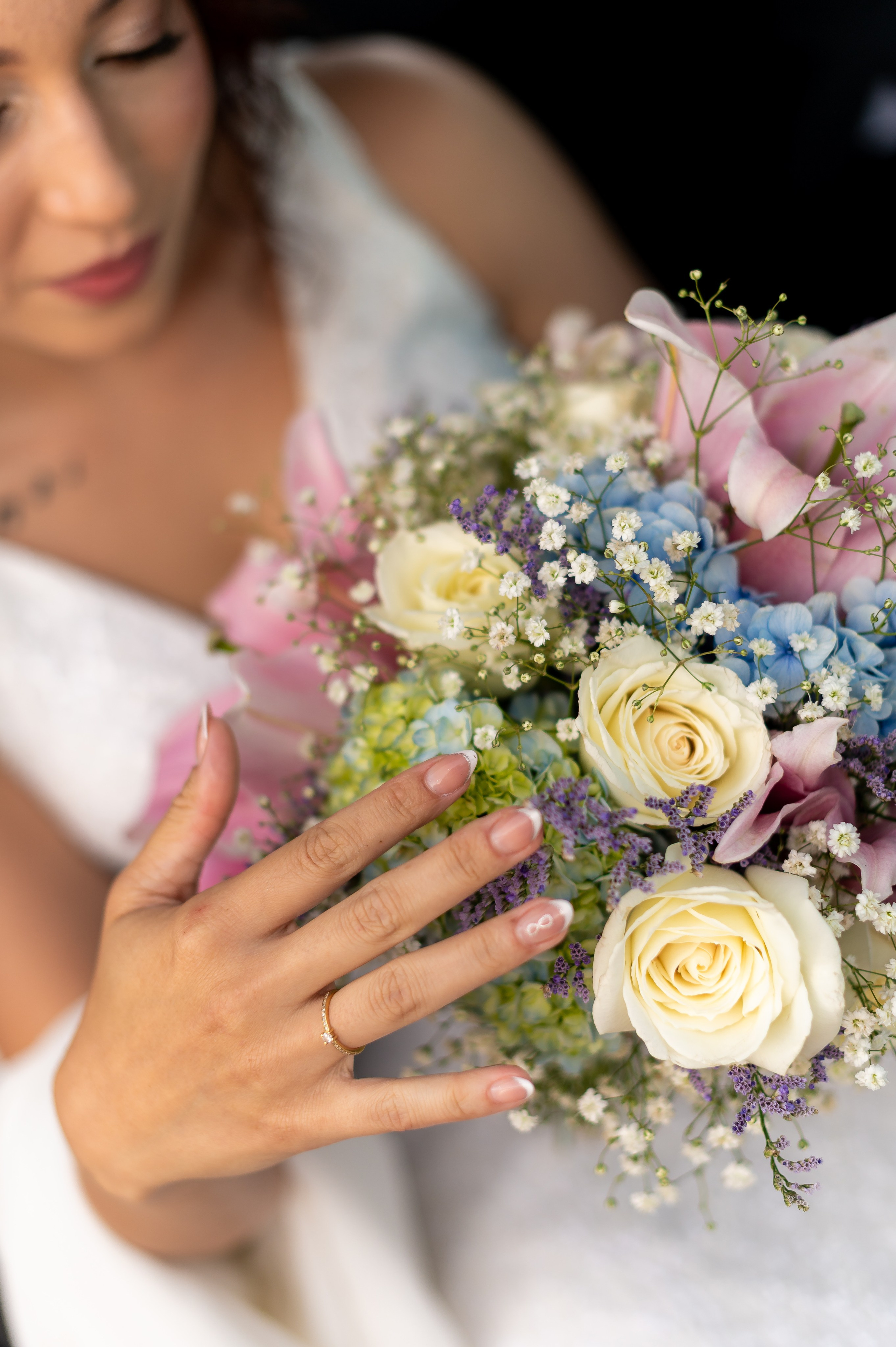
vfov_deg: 39.6
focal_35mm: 50
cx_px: 448
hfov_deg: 27.0
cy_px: 674
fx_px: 1869
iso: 250
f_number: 1.8
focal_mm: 50
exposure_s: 1/640
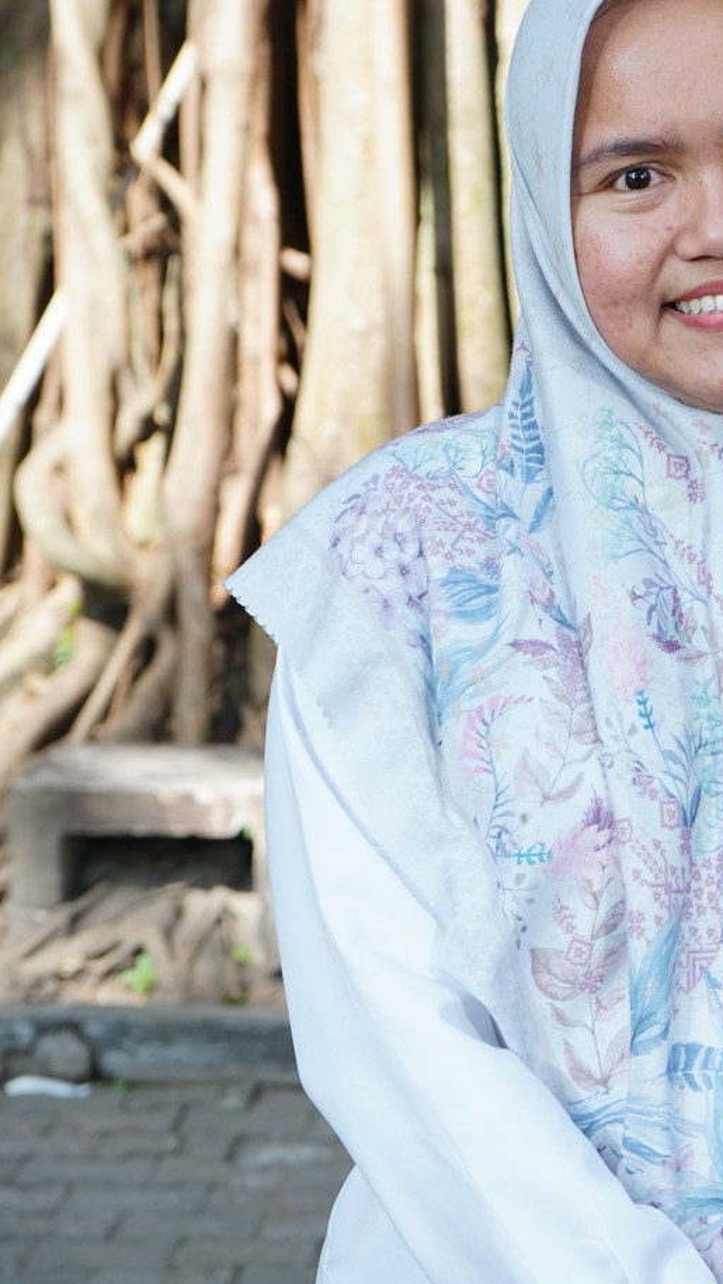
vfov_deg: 20.7
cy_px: 761
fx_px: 3509
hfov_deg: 11.7
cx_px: 692
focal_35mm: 103
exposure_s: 1/125
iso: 160
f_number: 6.3
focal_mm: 60
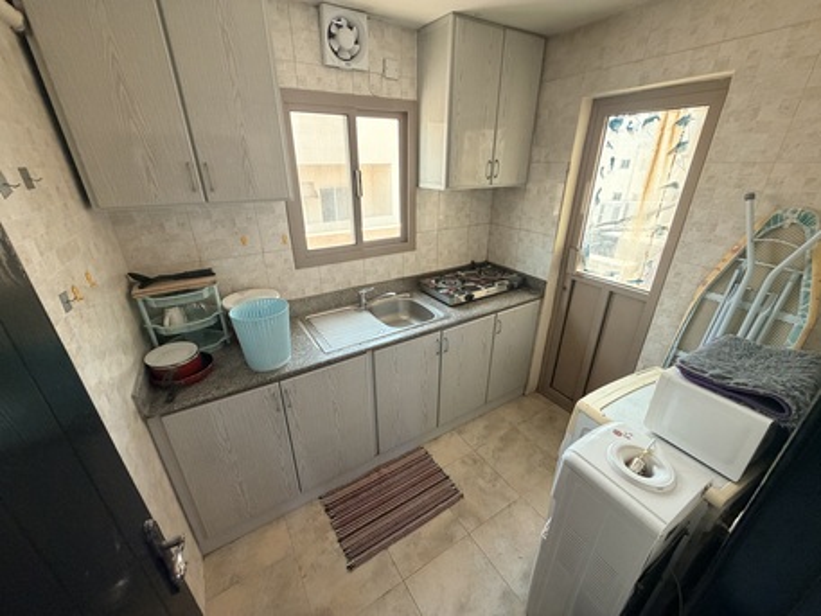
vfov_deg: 85.7
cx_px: 410
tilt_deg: -22.7
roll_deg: +0.0
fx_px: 332
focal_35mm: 14
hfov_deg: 102.0
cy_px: 308
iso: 320
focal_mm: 2.22
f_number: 2.2
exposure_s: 1/85
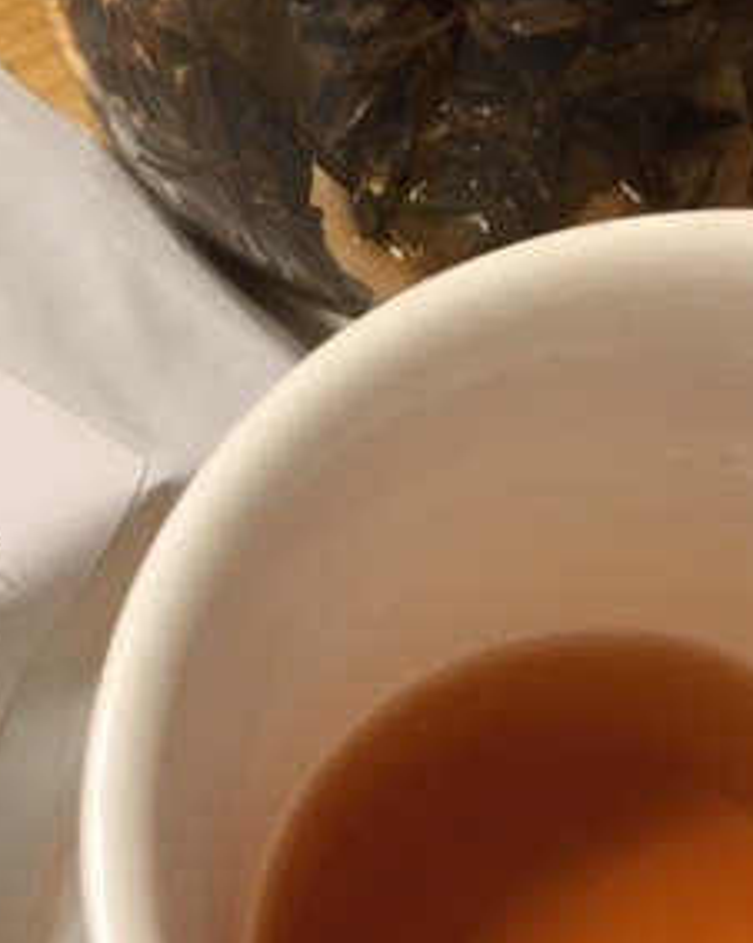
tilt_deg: -66.8
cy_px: 656
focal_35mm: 64
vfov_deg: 29.3
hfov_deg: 23.7
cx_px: 240
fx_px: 1785
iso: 80
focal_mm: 4.15
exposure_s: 1/30
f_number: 2.2
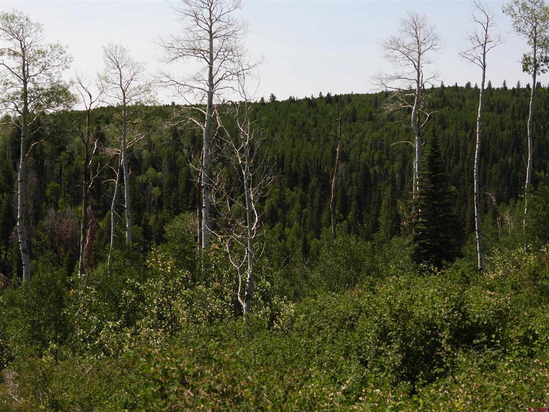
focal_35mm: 50
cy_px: 206
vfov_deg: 29.1
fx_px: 793
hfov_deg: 38.2
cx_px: 274
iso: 100
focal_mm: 8.9
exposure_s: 1/1250
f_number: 3.5
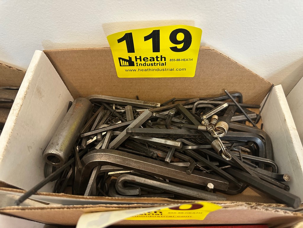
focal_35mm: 24
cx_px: 152
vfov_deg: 56.8
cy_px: 114
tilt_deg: -56.1
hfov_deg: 71.6
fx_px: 210
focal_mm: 6.86
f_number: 1.78
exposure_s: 1/53
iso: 320
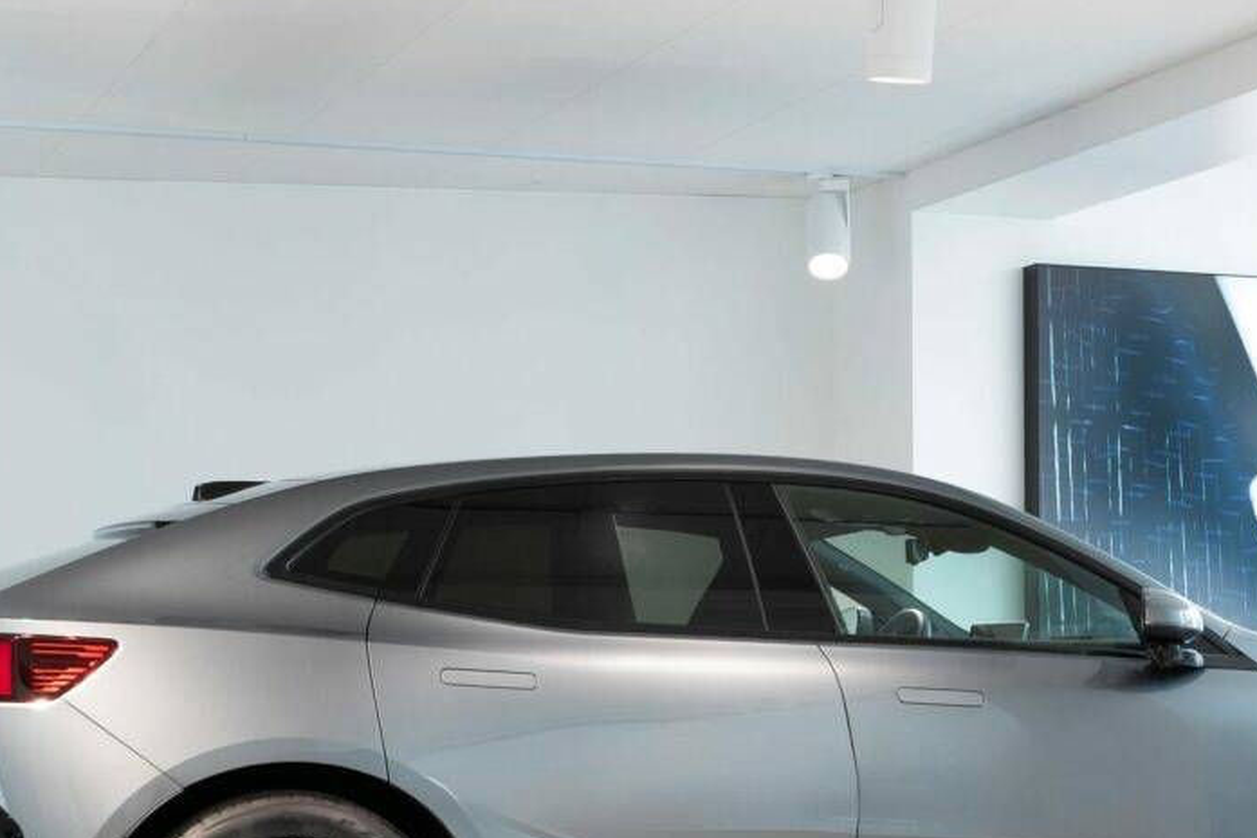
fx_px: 2968
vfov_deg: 15.8
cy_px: 835
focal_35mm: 85
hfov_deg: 23.6
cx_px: 988
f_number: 8
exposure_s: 1/10
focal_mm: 29
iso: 200
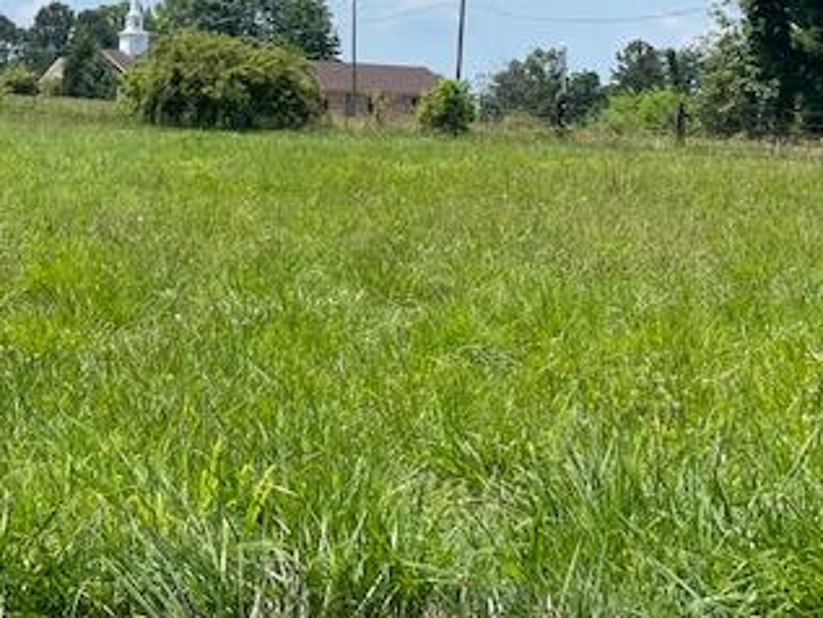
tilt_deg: +3.2
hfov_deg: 18.7
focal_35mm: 105
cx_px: 304
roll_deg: -1.5
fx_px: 2497
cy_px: 119
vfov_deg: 14.0
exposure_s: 1/1776
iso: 25
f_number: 2
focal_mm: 6
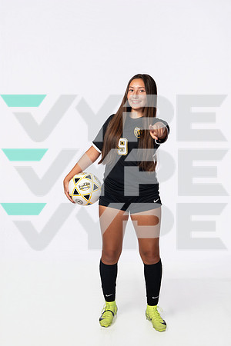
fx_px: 481
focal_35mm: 50
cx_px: 116
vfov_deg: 39.6
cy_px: 173
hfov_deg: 27.0
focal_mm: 50
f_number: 6.3
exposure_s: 1/250
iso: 640
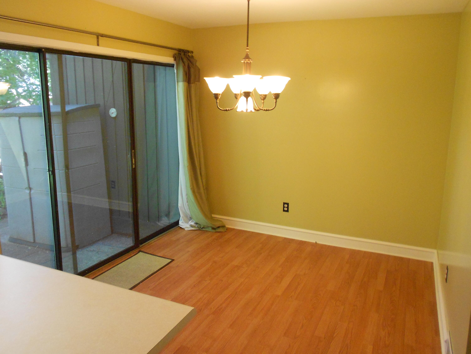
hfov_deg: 61.7
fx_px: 395
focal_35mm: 29
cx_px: 236
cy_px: 177
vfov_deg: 48.2
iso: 400
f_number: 3.4
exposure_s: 1/50
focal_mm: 5.1
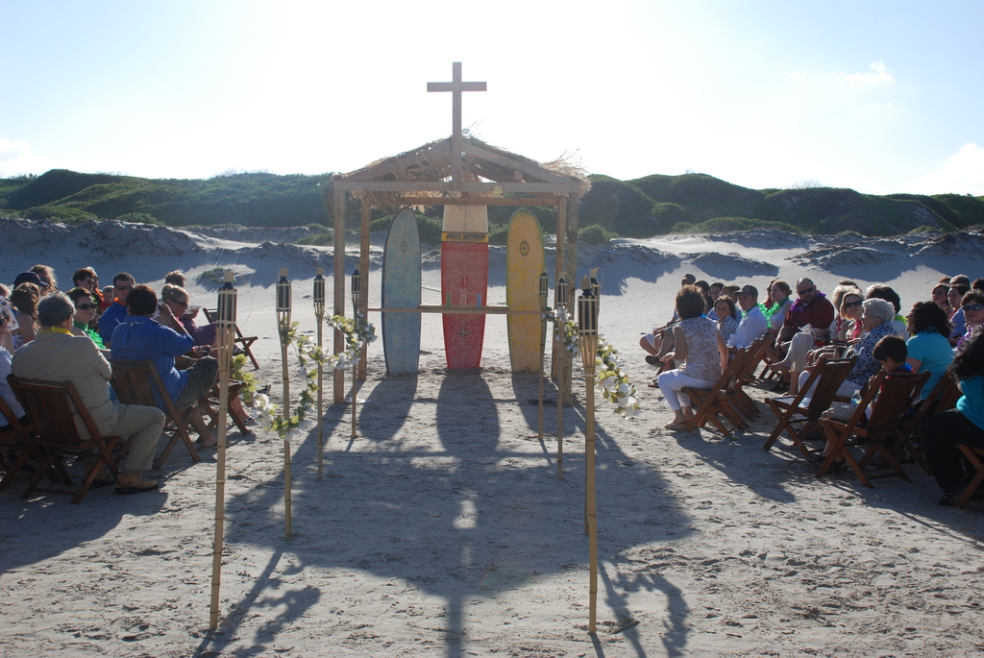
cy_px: 329
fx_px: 1149
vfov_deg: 32.0
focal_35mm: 42
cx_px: 492
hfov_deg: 46.4
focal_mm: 28
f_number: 8
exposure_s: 1/250
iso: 100
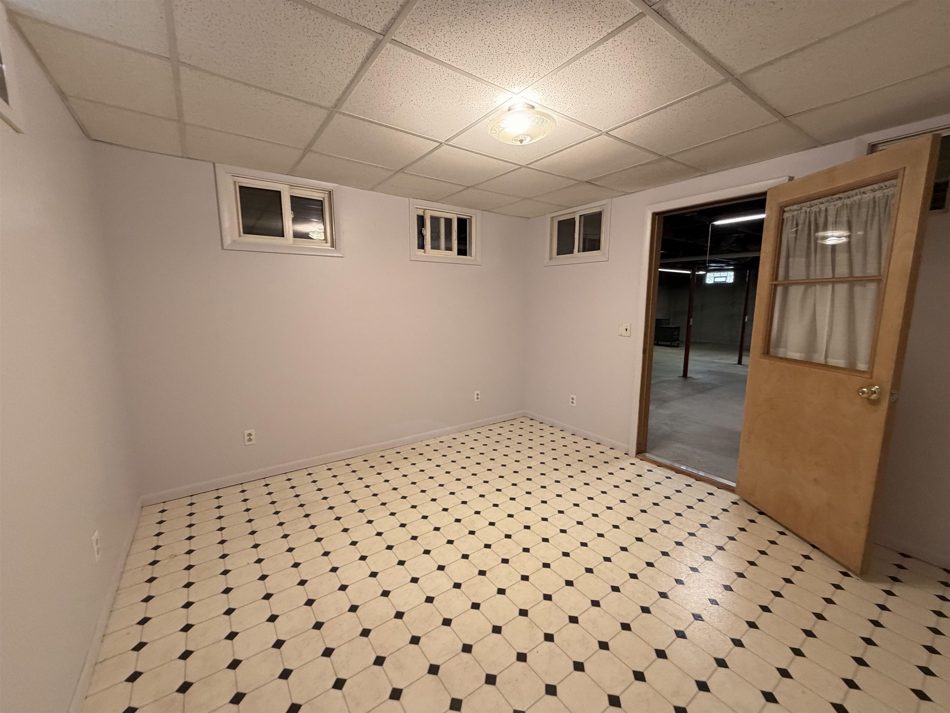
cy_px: 356
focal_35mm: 14
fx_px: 384
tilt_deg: -6.4
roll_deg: +0.1
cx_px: 475
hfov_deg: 102.1
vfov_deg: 85.7
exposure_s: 1/60
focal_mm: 2.22
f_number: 2.2
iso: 320
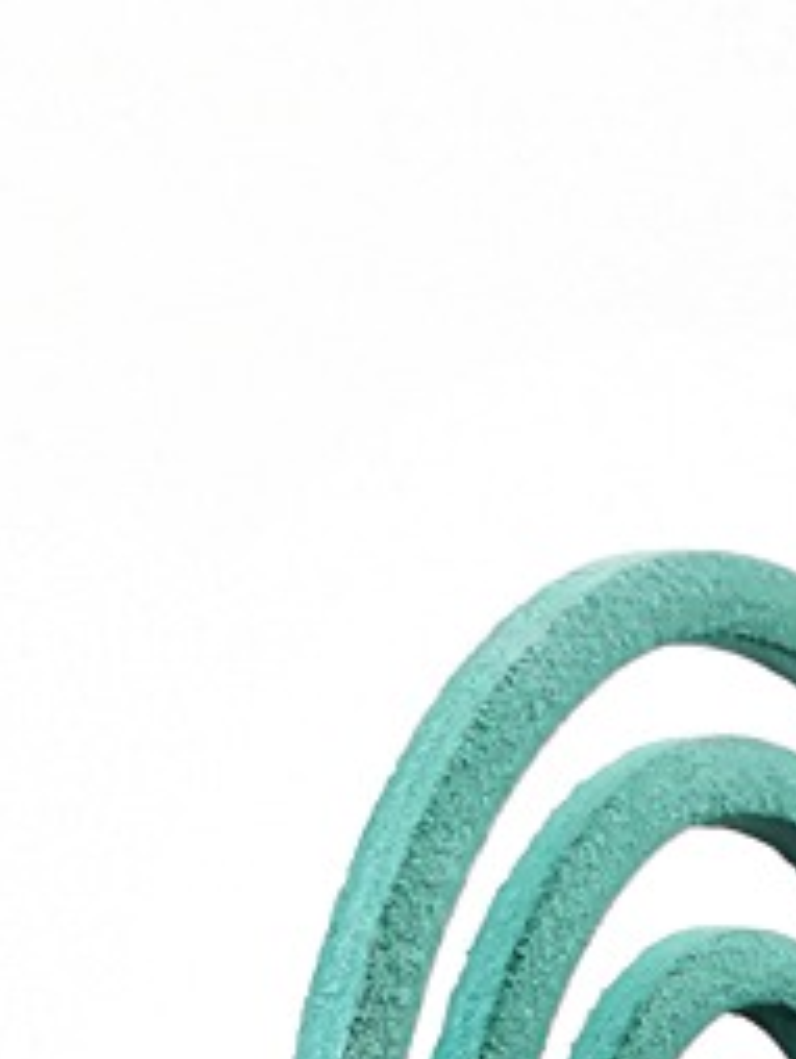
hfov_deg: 17.4
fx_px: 2602
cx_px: 504
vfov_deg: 20.2
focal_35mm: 85
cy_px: 1526
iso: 200
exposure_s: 1/33.3
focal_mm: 2.26
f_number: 2.2
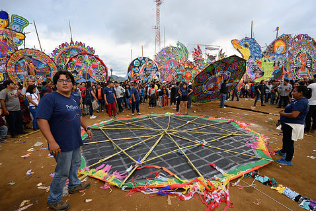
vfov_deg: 70.3
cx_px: 158
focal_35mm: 17
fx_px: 149
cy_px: 115
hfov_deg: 93.3
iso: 160
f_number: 4
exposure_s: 1/320
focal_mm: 14
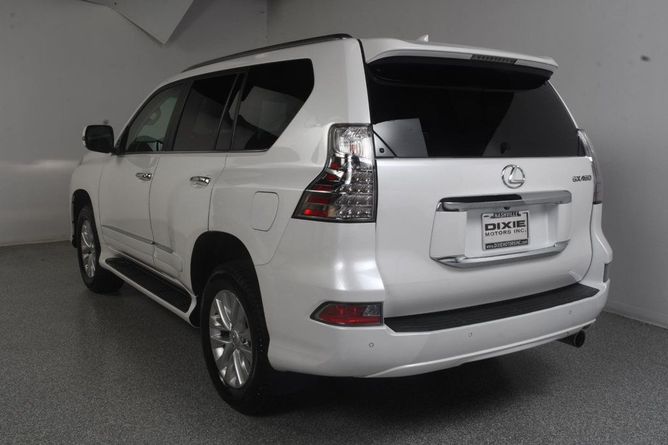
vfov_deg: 38.9
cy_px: 222
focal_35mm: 34
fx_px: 631
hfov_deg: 55.8
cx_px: 334
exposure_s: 1/160
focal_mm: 23
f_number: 14
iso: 100
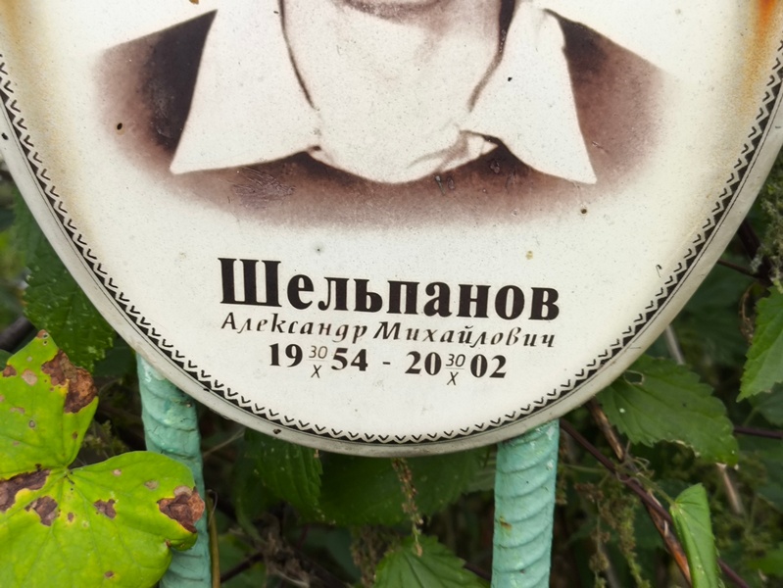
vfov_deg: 29.1
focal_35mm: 50
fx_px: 1131
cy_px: 294
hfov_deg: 38.2
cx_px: 392
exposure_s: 1/60
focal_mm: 4.71
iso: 64
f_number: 1.7
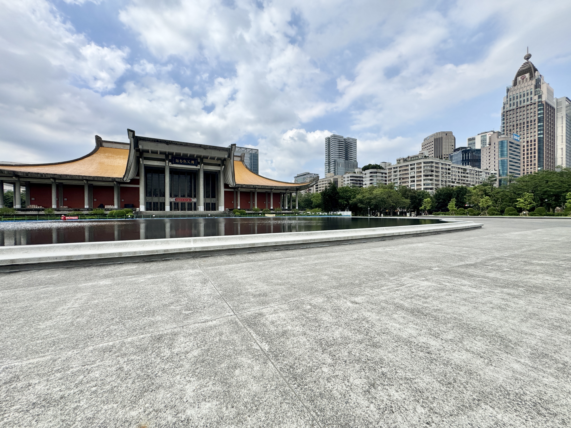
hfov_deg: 102.1
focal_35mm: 14
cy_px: 214
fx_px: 231
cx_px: 286
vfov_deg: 85.7
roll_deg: +0.0
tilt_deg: -0.5
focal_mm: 2.22
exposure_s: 1/1748
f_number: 2.2
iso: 50
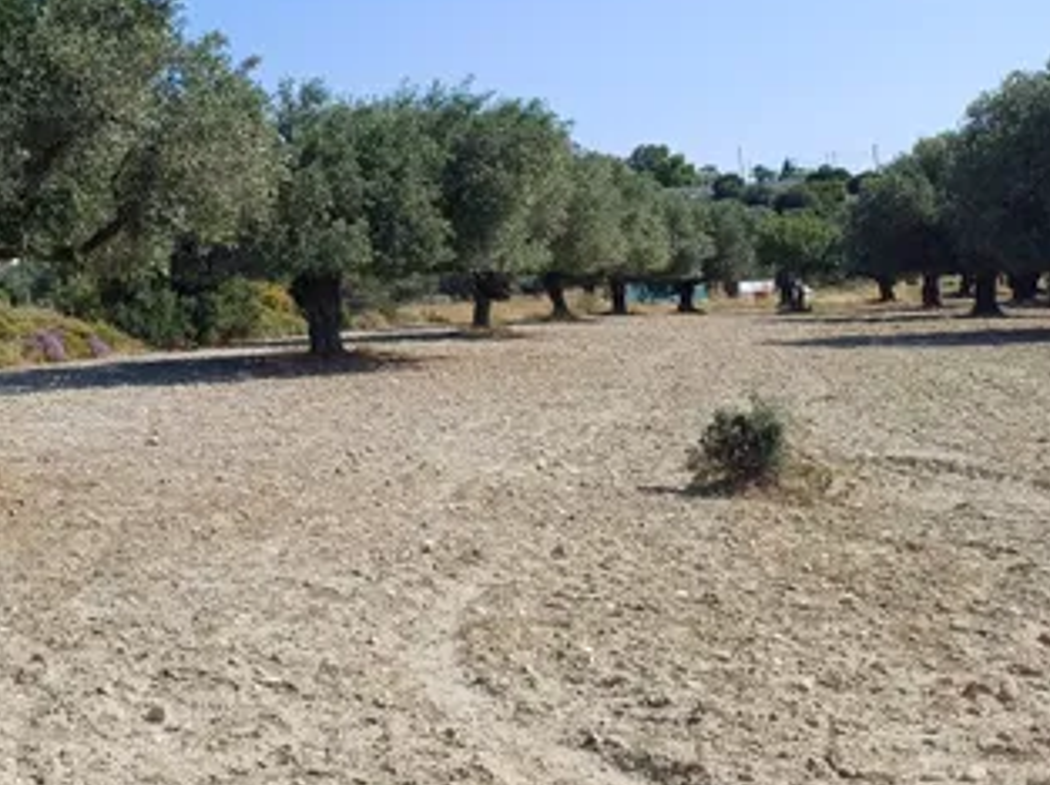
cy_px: 168
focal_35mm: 48
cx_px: 104
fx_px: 1454
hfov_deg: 37.1
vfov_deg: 29.6
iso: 50
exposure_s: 1/1095
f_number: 1.8
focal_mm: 4.65
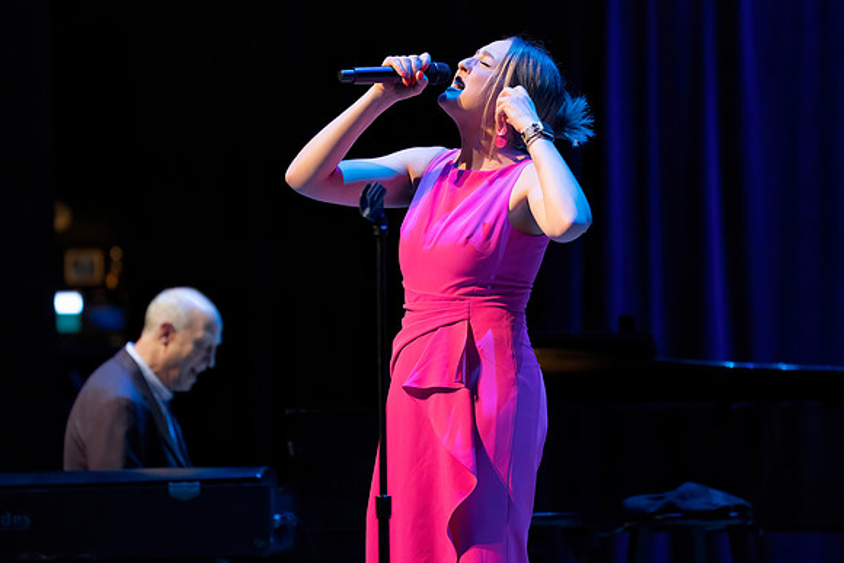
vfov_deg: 4.5
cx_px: 422
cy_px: 282
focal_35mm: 309
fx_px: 7246
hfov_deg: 6.7
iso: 4000
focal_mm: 309
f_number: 5.6
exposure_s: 1/250
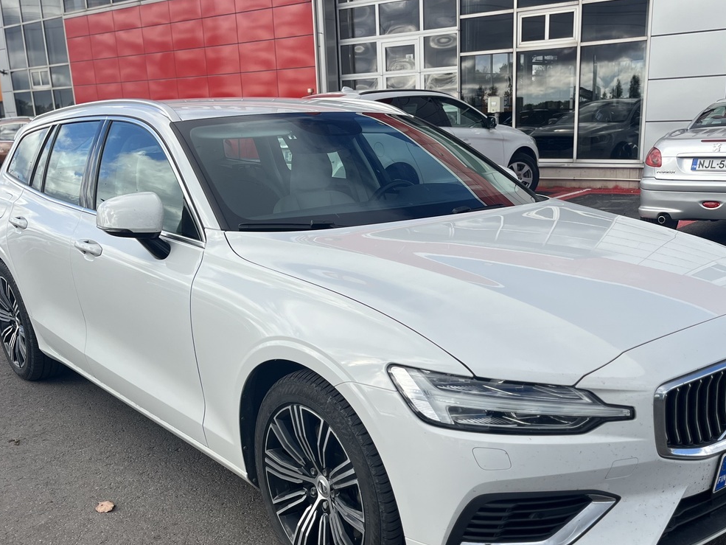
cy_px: 369
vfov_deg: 37.3
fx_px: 797
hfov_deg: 48.7
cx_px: 427
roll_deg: +0.9
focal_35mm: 38
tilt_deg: -17.4
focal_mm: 5.1
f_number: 1.6
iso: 50
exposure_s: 1/2571
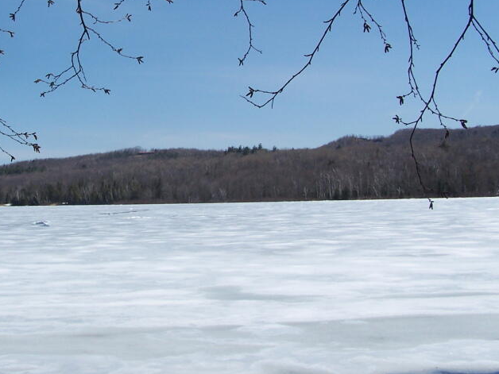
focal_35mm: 62
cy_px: 109
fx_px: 894
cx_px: 148
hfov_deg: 30.8
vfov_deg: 23.5
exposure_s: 1/640
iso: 80
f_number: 5.6
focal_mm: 6.3
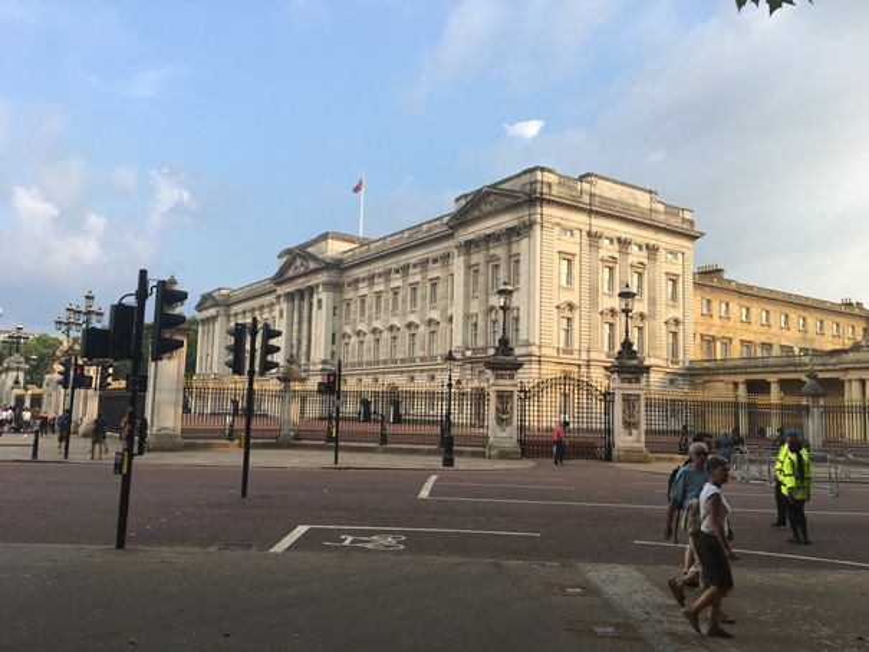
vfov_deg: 48.2
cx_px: 434
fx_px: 728
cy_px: 326
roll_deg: -1.7
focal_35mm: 29
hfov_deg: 61.6
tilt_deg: +7.0
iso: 25
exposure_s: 1/432
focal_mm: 4.15
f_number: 2.2
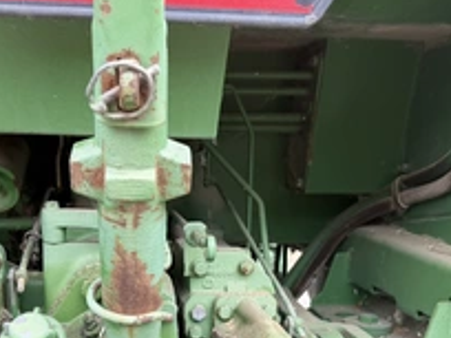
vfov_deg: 29.7
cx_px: 172
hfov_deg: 40.2
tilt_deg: -17.6
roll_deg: -5.7
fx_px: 612
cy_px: 300
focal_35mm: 47
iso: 80
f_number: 1.78
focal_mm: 6.76
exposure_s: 1/393
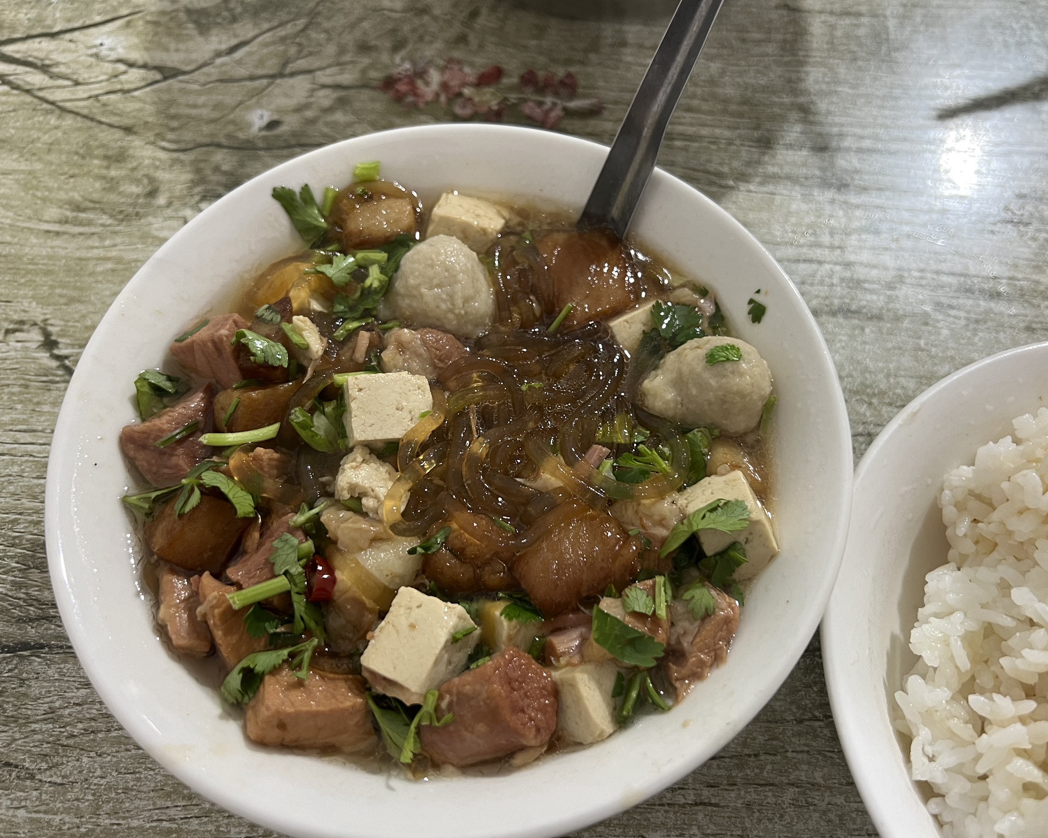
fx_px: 868
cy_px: 423
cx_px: 566
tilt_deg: -63.4
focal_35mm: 28
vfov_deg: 51.5
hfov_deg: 62.1
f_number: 1.5
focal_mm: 5.7
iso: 125
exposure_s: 1/50
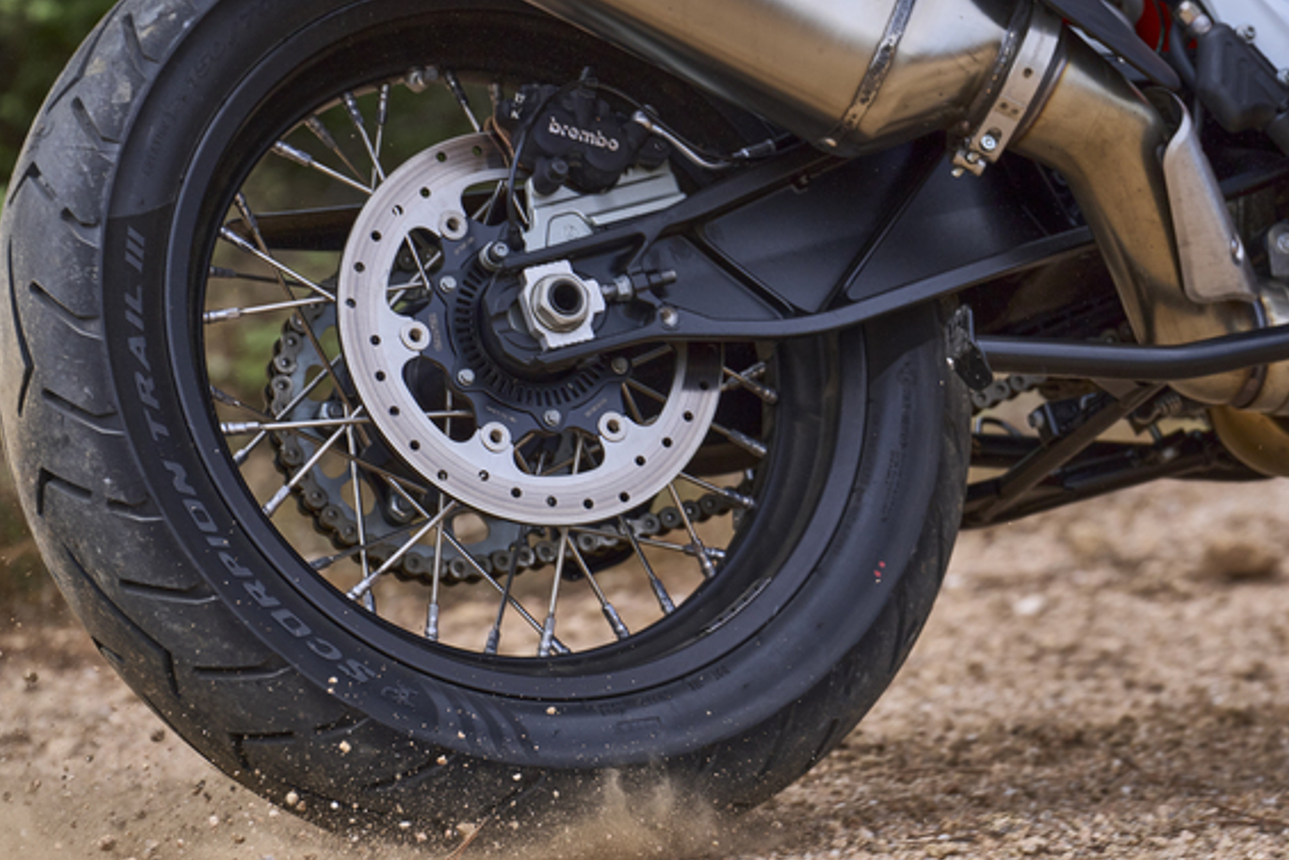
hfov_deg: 7.3
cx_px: 798
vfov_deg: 4.9
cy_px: 496
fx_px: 10135
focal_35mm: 283
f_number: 4.5
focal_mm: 200
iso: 400
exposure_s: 1/1250
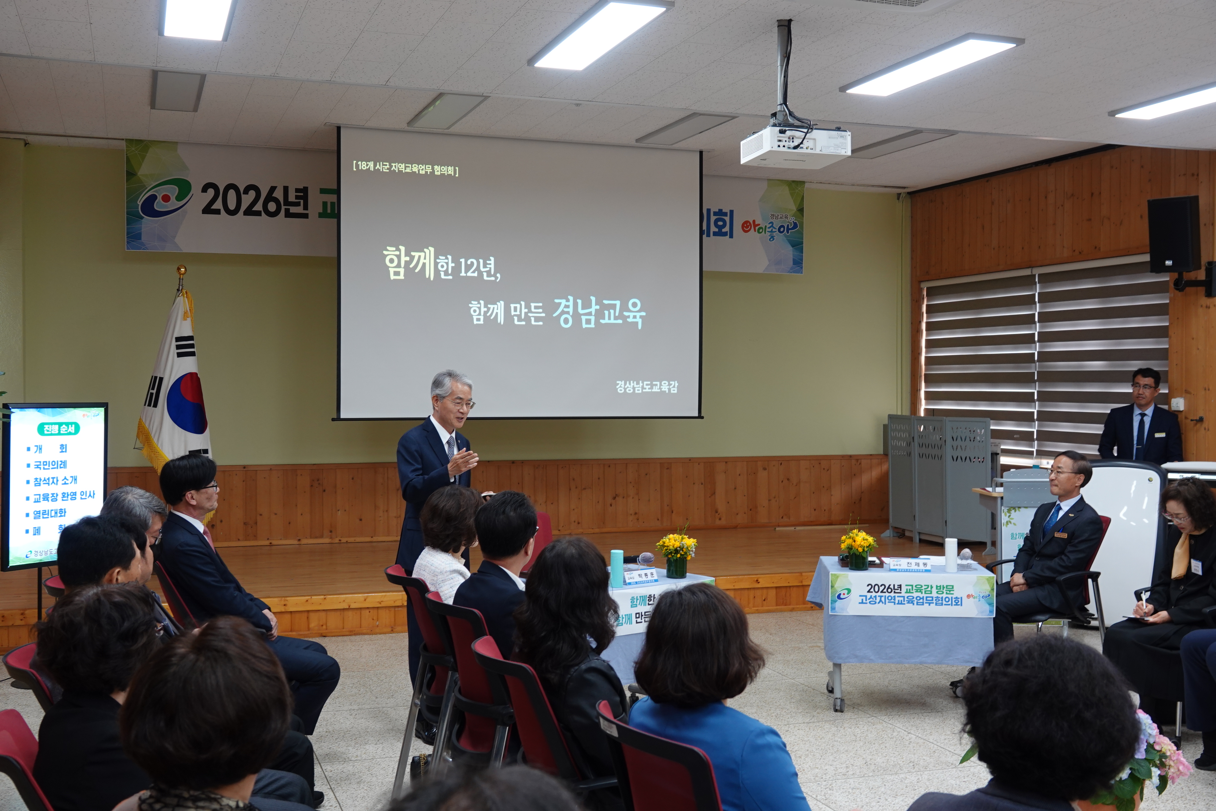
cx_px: 608
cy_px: 406
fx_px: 1317
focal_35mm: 39
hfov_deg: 49.6
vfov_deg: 34.2
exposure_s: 1/40
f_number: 3.2
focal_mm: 14.16
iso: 200
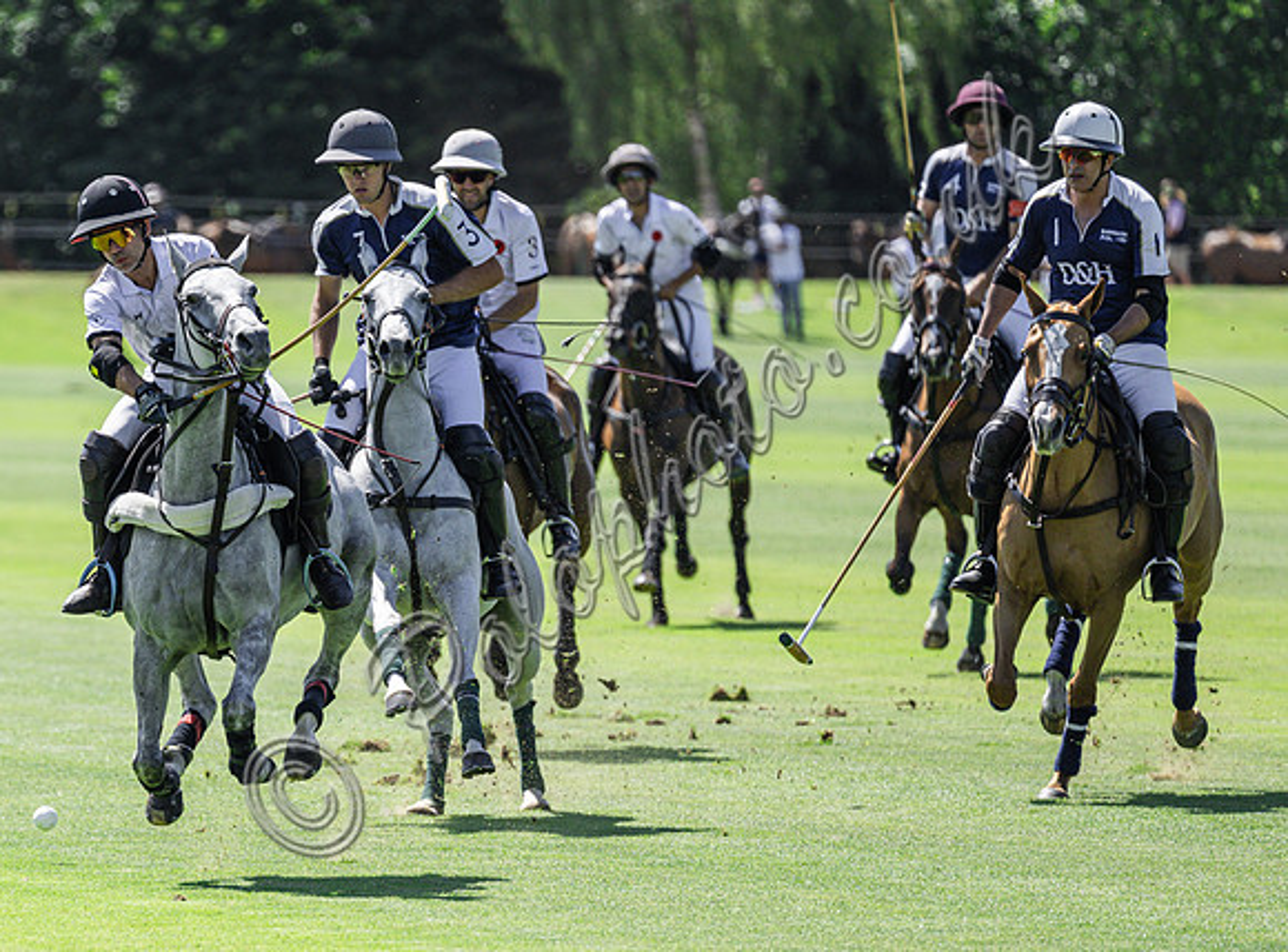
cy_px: 688
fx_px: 22627
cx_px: 235
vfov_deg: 2.4
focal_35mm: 611
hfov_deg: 3.3
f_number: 5.3
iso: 320
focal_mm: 340
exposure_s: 1/1600
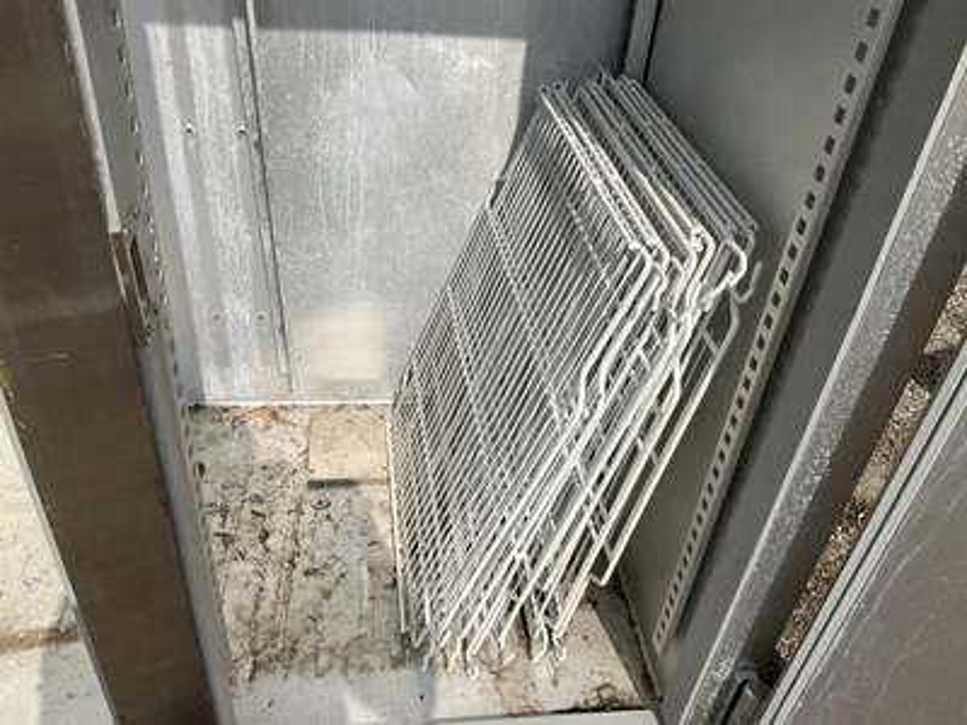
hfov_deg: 61.7
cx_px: 484
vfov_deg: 48.2
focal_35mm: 29
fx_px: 810
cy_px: 362
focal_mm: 3
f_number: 1.8
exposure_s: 1/3534
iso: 25
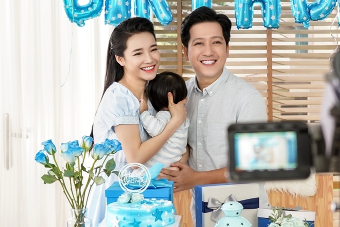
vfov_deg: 22.2
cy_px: 114
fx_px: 576
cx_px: 170
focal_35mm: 61
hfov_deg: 32.9
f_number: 4
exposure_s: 1/200
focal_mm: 41
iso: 800
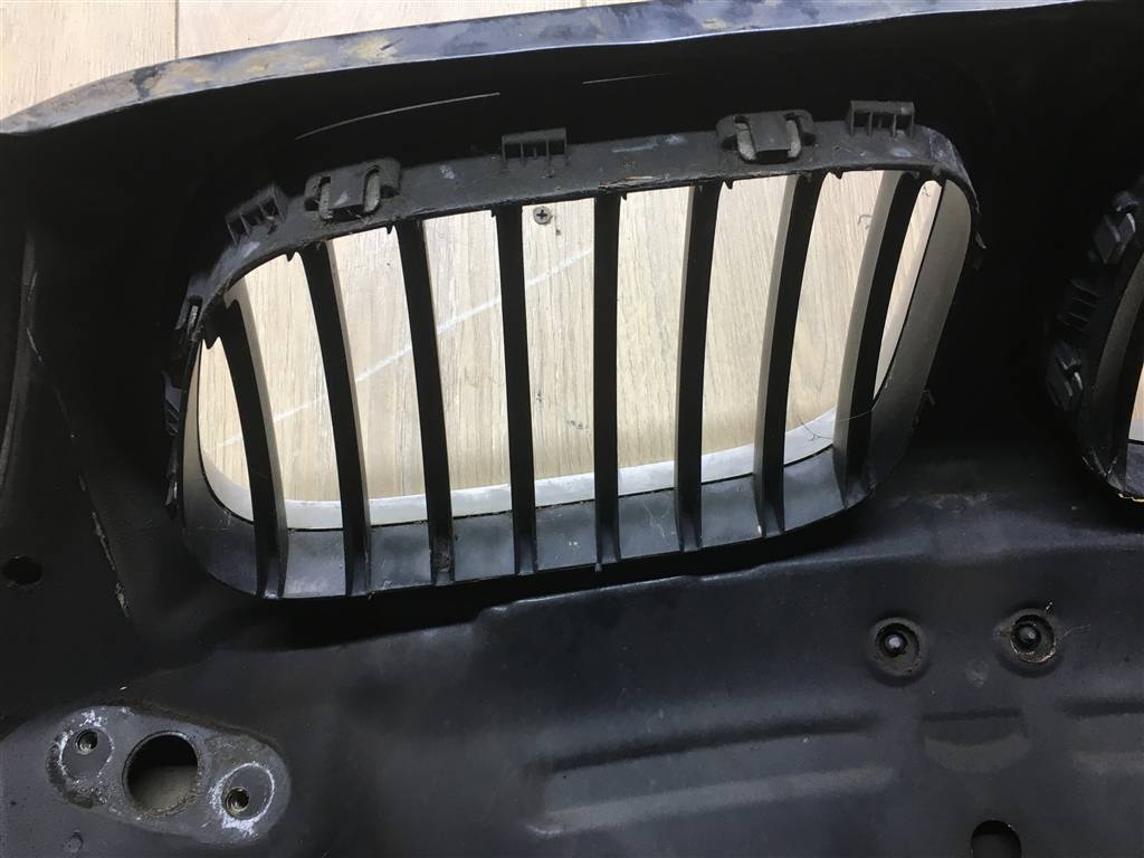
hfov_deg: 61.7
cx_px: 572
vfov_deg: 48.2
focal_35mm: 29
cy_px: 429
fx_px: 958
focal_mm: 4.15
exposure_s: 1/33
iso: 32
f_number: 2.2
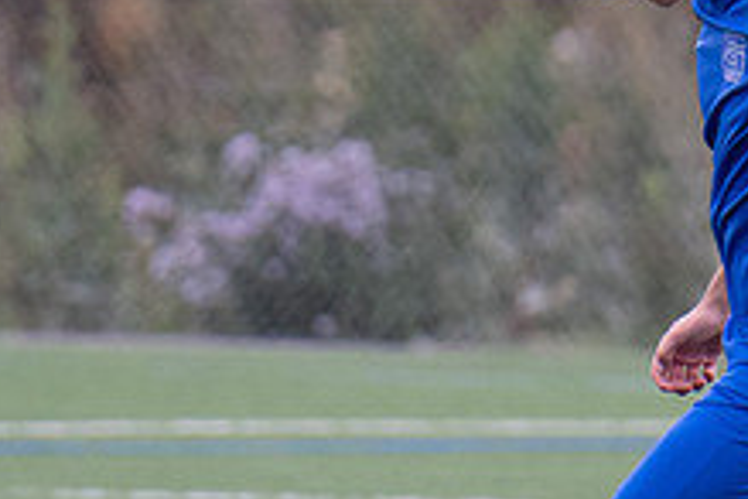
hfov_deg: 1.1
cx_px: 728
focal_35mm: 1907
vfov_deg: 0.7
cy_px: 264
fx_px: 39620
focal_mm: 400
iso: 1600
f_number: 5.6
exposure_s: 1/1000
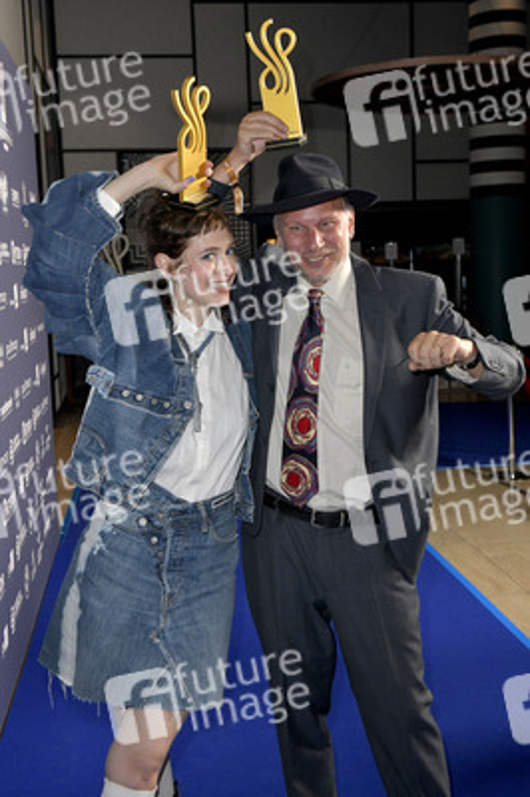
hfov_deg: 33.3
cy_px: 398
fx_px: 885
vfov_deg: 48.5
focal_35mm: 40
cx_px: 265
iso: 2000
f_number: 6.3
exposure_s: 1/250
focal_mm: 40
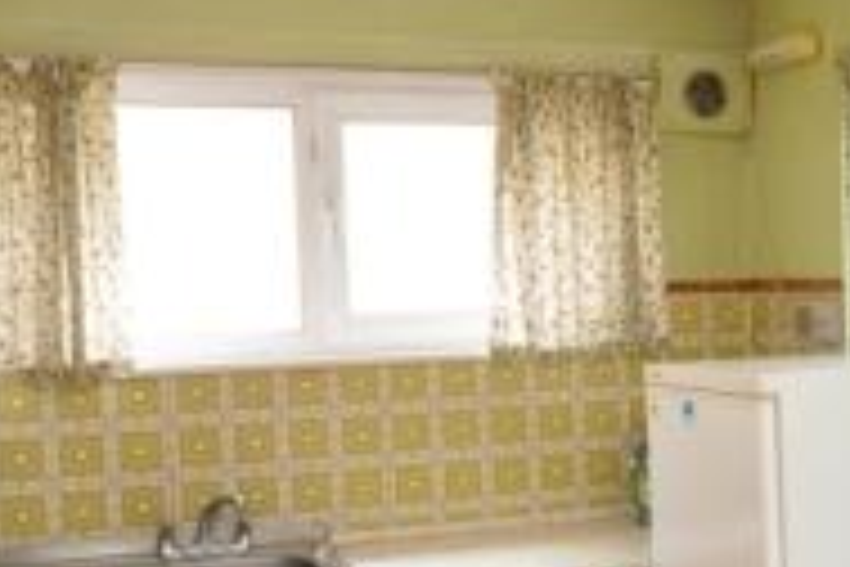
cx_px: 661
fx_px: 1228
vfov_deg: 26.0
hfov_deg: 37.0
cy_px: 279
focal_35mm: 52
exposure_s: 1/50
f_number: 4
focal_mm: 10
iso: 200
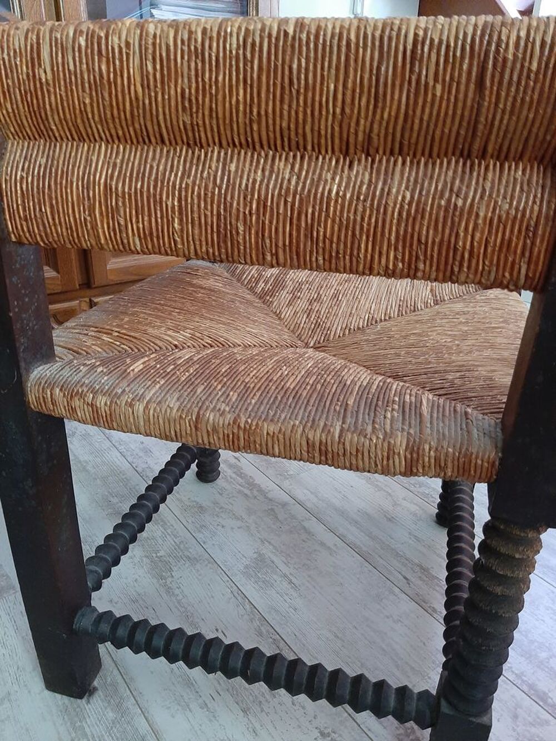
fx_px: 557
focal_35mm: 26
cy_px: 370
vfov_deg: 67.3
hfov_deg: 53.1
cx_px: 278
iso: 320
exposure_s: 1/25
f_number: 1.7
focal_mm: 3.93
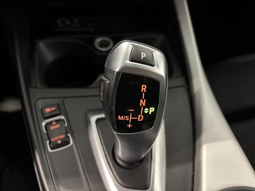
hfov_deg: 67.3
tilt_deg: -52.5
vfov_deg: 53.1
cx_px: 128
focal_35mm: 26
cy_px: 96
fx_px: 192
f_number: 1.6
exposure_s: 1/31
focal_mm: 5.96
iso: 640
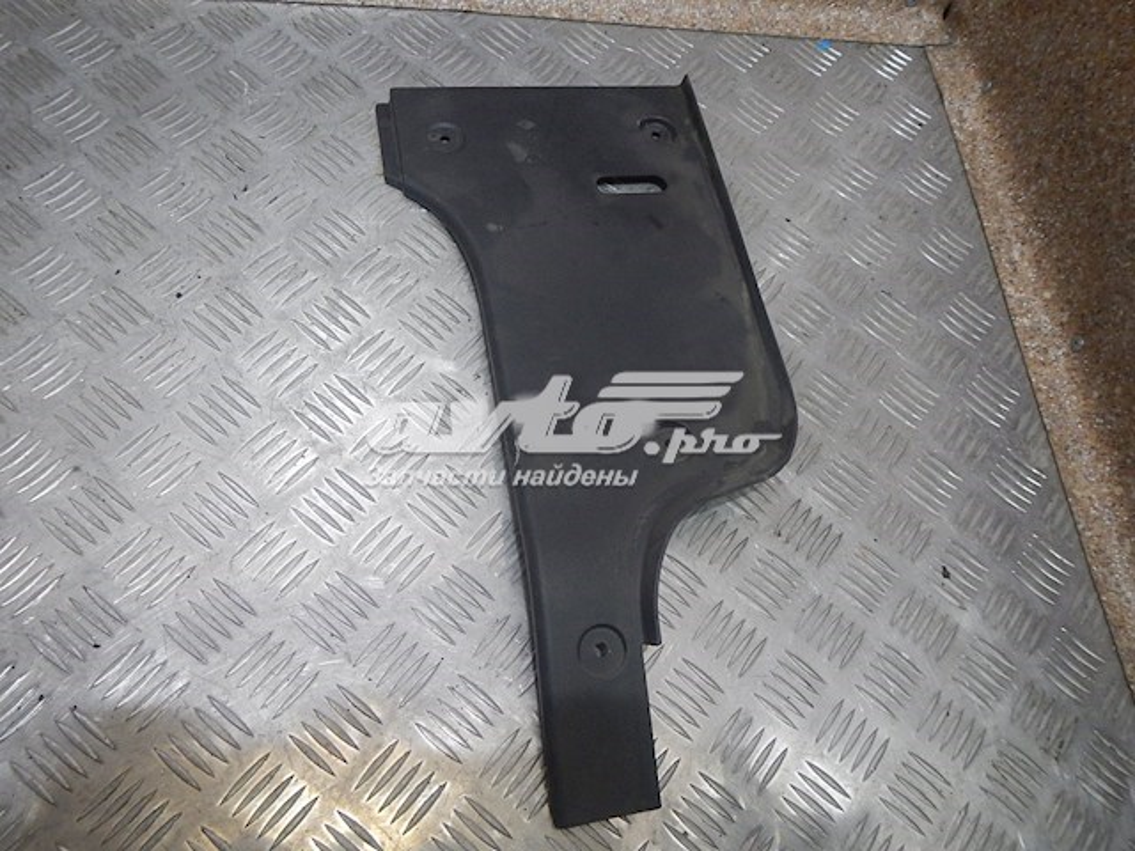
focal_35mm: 28
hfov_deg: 63.4
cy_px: 426
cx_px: 568
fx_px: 918
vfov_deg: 49.7
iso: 400
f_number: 3.9
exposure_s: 1/30
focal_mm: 5
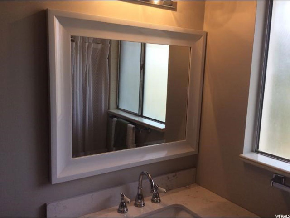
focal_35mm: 32
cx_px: 145
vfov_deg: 44.2
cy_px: 109
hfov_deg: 56.8
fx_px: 268
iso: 32
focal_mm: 3.3
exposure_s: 1/135
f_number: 2.4
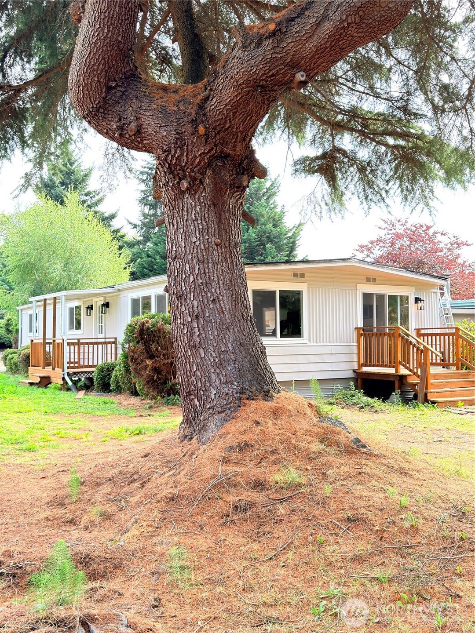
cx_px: 238
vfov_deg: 52.6
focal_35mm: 35
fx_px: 640
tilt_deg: +2.2
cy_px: 316
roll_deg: +0.8
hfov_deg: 40.7
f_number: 1.78
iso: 80
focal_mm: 6.76
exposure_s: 1/392
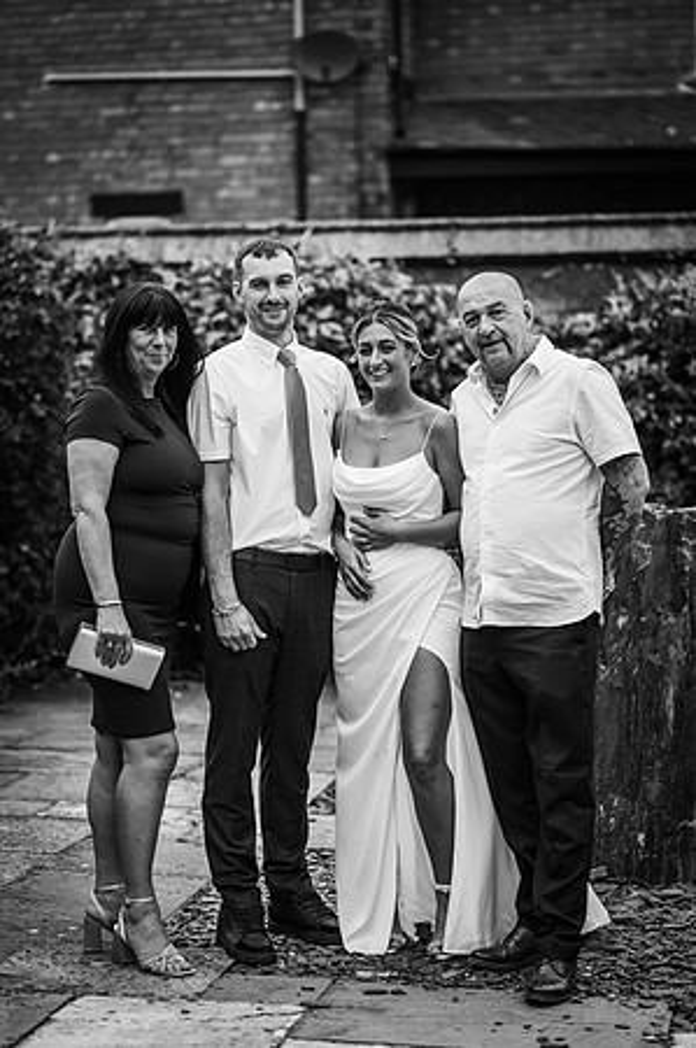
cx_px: 348
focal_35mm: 85
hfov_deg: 16.0
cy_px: 524
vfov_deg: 23.9
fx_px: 2471
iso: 100
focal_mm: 85
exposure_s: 1/1250
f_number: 2.2
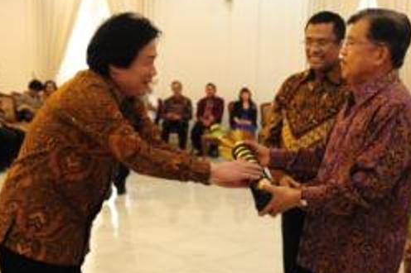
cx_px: 259
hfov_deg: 40.1
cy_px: 153
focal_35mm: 49
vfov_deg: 27.5
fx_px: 559
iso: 2500
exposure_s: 1/80
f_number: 3.5
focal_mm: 38
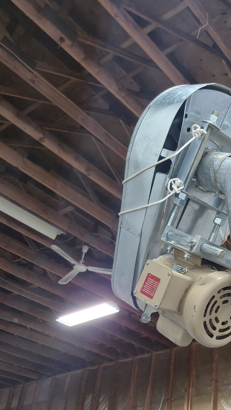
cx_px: 235
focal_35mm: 39
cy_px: 213
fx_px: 425
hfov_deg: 28.4
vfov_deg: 51.6
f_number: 1.8
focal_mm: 5.4
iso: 250
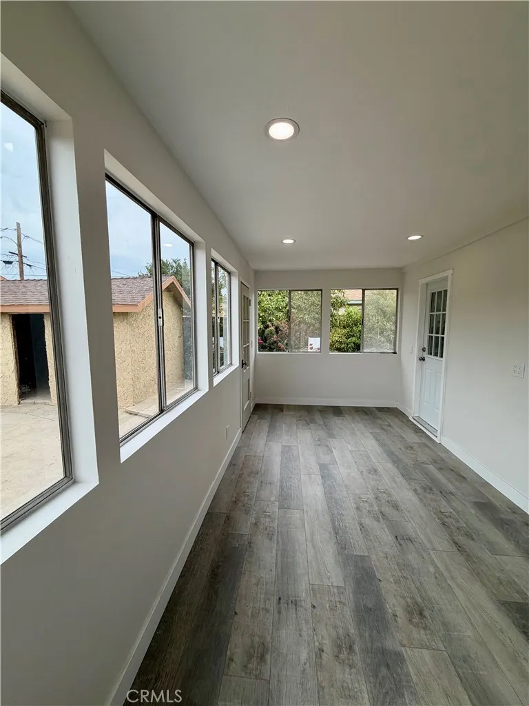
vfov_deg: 102.1
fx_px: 285
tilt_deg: -5.6
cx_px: 264
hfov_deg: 85.7
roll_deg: +0.1
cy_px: 353
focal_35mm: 14
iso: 64
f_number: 2.2
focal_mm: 2.22
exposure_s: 1/502
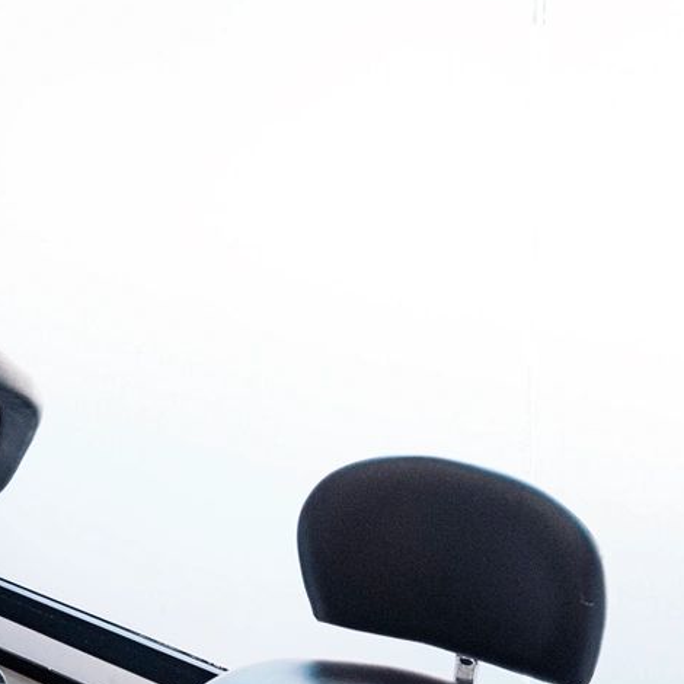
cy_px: 140
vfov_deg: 23.0
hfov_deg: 18.8
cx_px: -495
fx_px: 1654
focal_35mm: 74
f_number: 4
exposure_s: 1/500
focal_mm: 16
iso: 1250
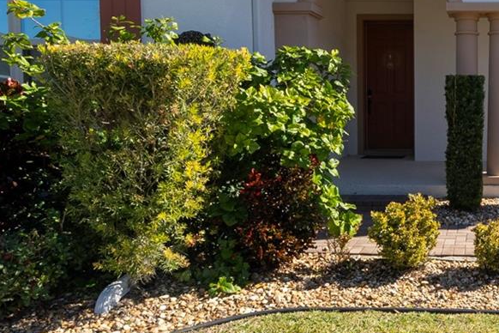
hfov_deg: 49.2
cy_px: 21
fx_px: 457
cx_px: 473
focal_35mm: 33
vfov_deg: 36.9
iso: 200
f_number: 14
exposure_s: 1/80
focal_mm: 12
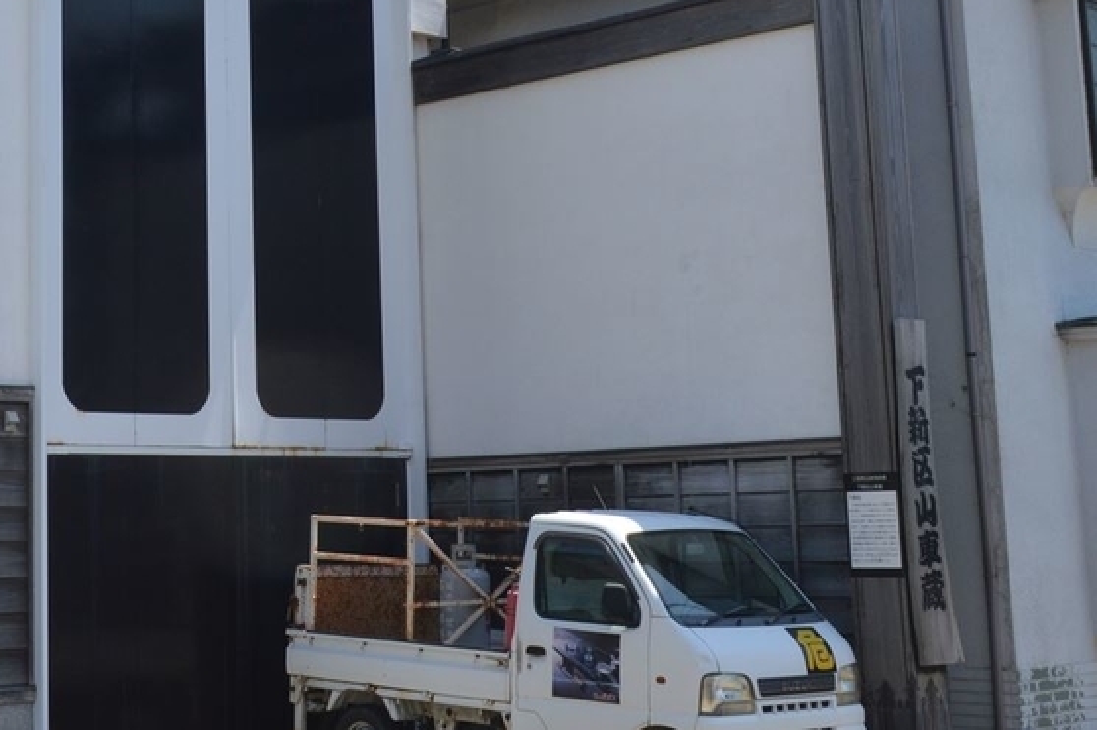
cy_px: 51
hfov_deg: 27.7
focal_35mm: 71
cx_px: 165
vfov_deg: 18.8
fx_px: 2162
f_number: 10
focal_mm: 22
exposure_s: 1/400
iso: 400
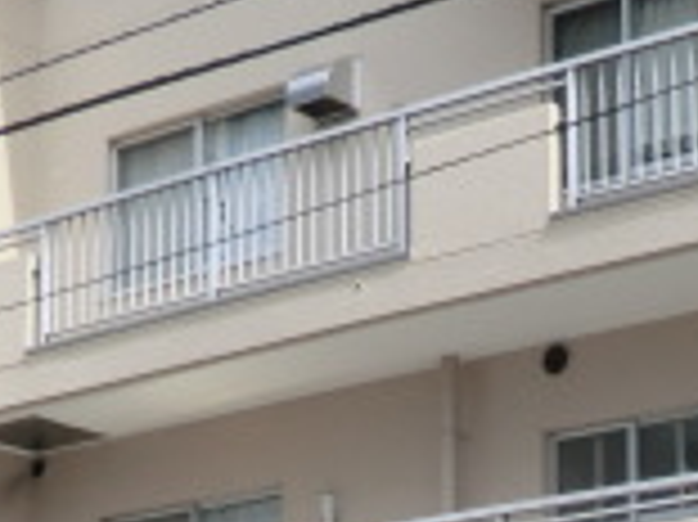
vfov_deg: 11.7
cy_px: 837
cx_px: 513
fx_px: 2418
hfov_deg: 16.4
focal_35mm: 120
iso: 80
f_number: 3.5
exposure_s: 1/500
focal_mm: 5.2
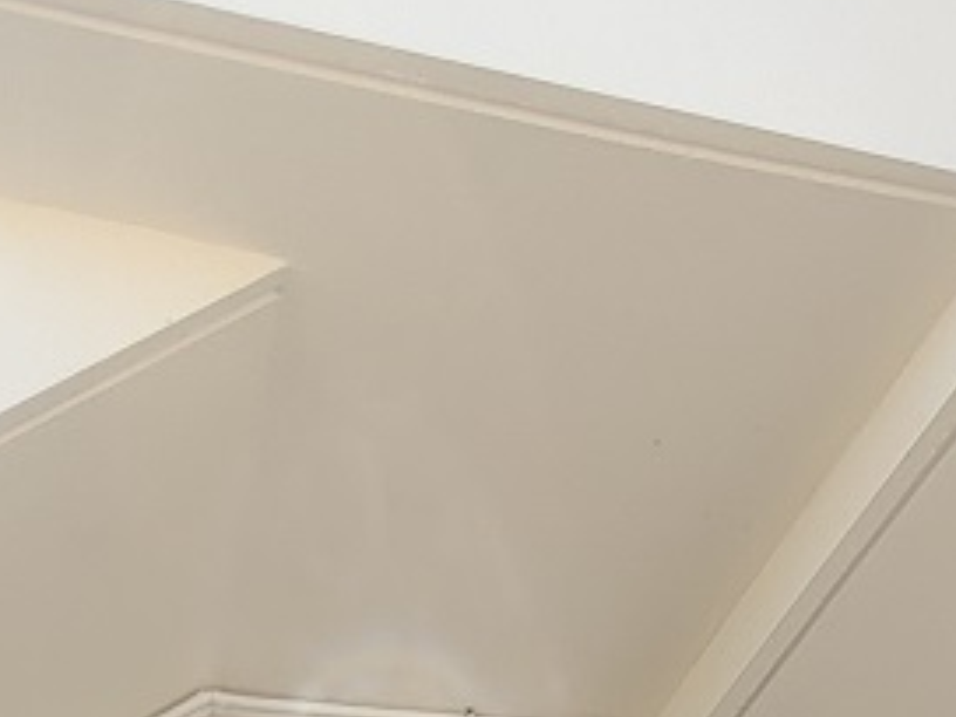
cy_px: 1803
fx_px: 1850
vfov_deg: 13.8
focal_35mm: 67
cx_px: 573
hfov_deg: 28.9
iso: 40
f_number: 2.2
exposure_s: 1/333
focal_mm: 1.74
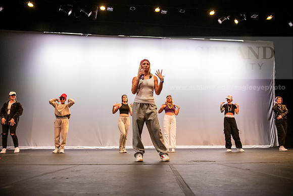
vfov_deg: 41.1
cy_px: 98
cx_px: 146
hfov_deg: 58.7
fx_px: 260
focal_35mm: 32
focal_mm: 32
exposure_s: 1/320
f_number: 3.5
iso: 4000
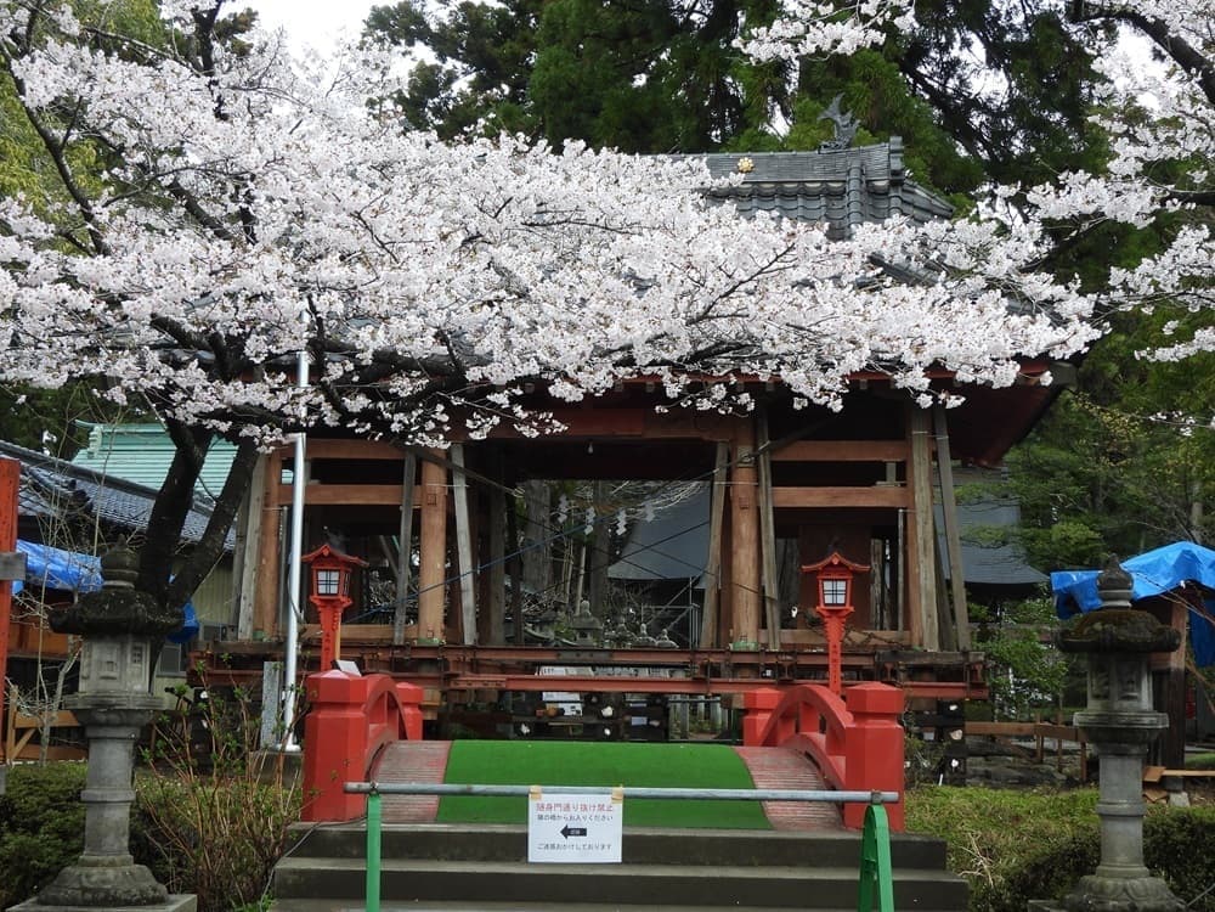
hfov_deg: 38.2
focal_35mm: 50
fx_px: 1755
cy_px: 456
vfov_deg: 29.1
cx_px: 608
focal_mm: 8.9
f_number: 3.5
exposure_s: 1/200
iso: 100
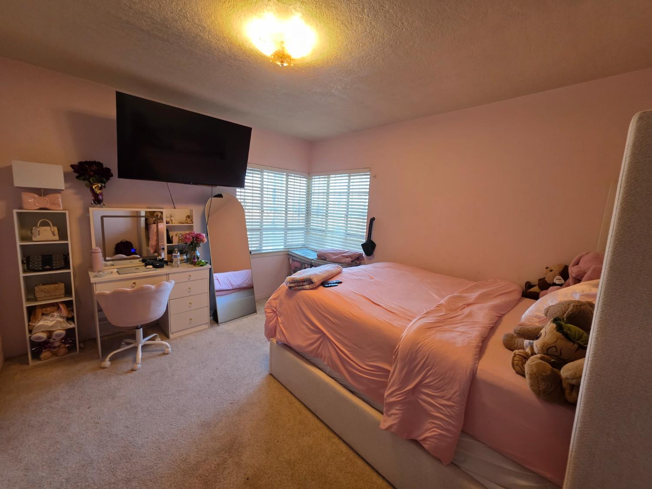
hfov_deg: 106.2
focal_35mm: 13
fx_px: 245
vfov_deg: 89.9
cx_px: 326
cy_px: 244
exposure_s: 1/60
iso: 200
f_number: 1.9
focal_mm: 2.2
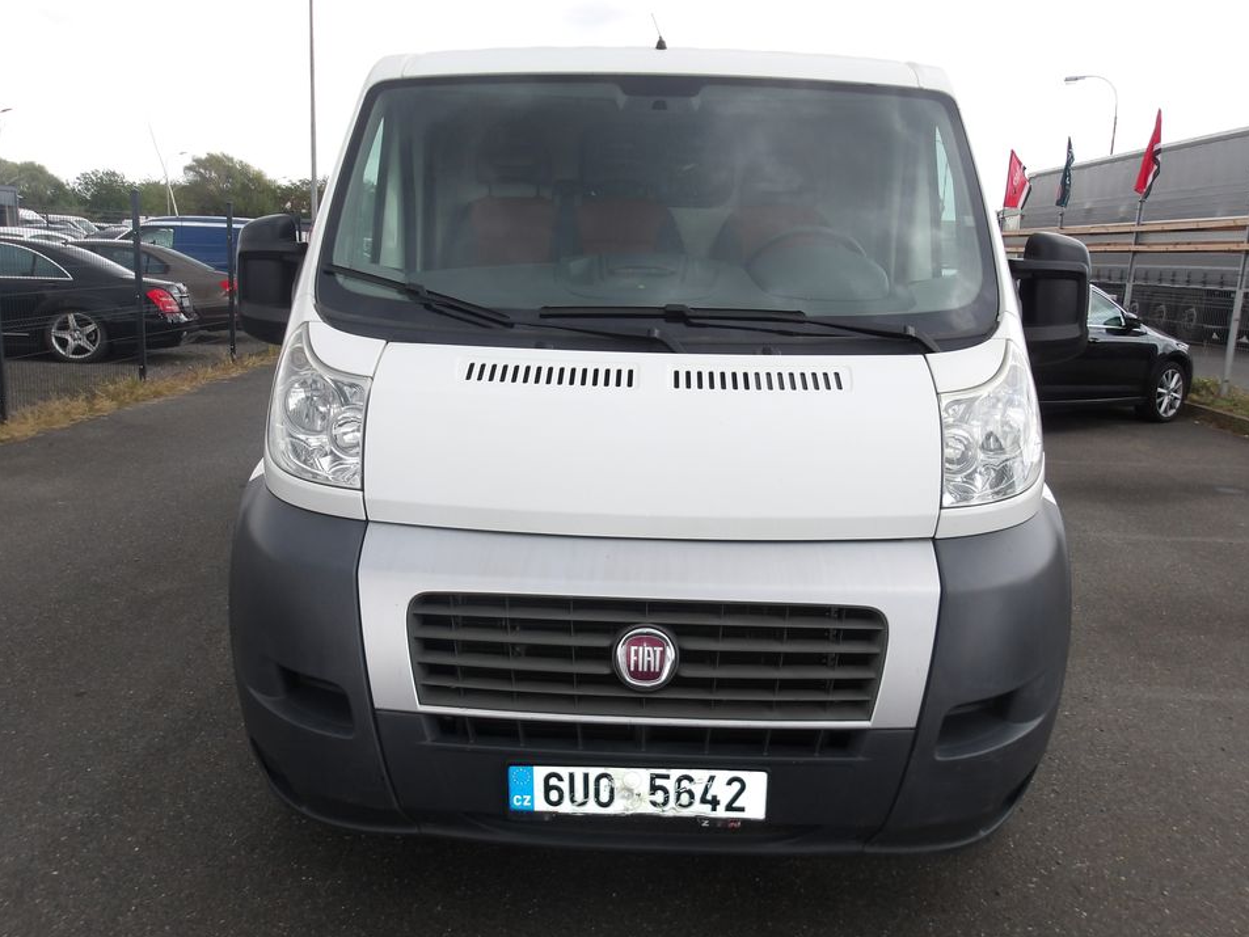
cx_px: 625
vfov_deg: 48.2
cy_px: 478
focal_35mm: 29
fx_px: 1046
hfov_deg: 61.7
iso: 100
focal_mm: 4.9
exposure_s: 1/468
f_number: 3
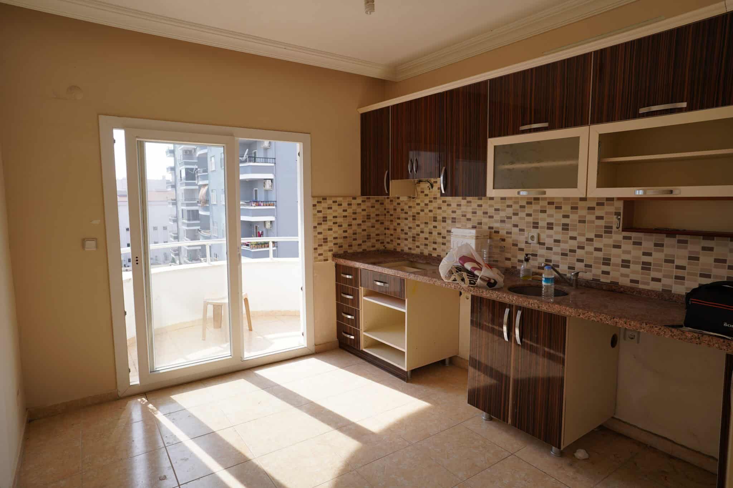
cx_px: 366
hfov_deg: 81.2
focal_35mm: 21
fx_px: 428
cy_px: 244
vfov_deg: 59.5
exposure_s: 1/125
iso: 100
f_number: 5.6
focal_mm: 21
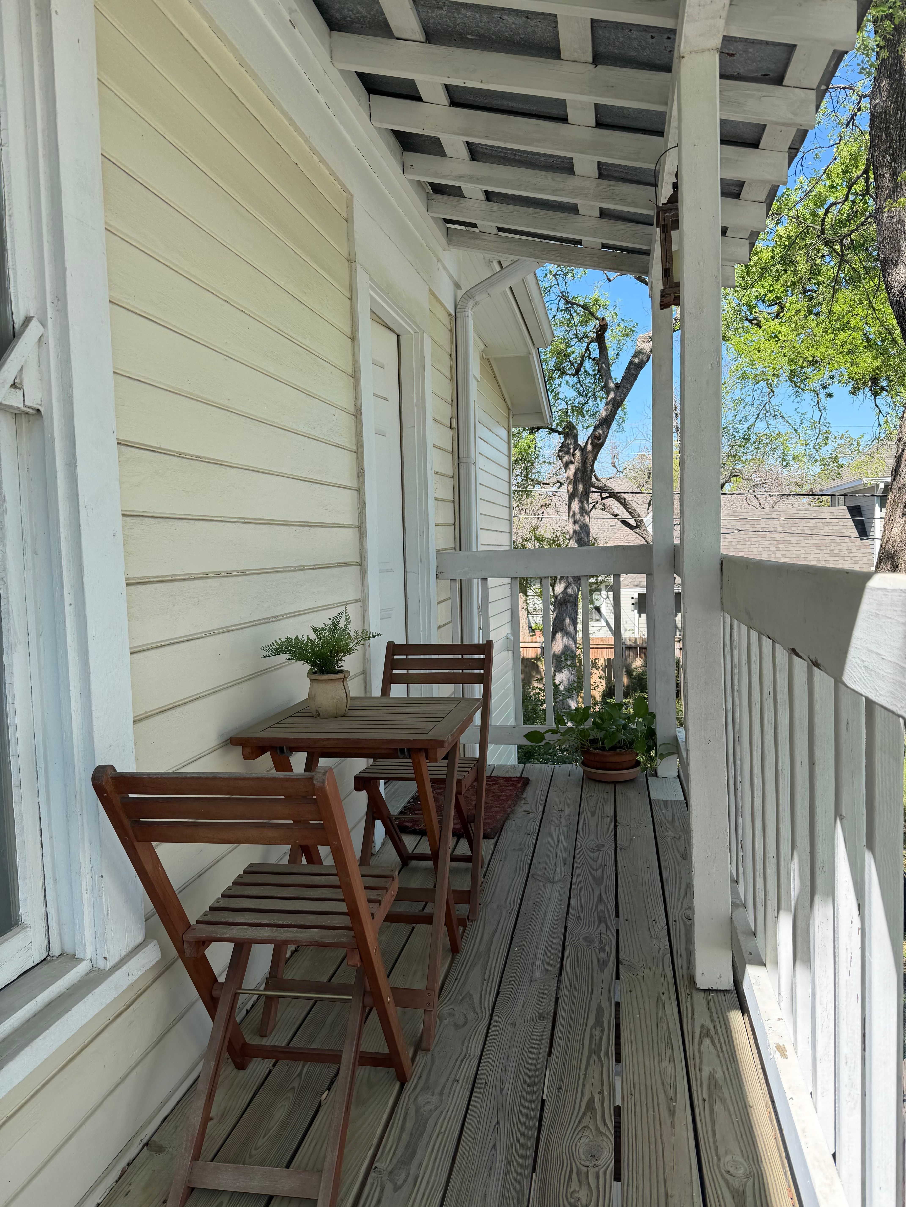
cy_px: 604
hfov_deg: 56.8
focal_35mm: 24
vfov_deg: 71.6
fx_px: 838
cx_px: 453
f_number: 1.78
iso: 100
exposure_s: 1/1437
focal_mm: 6.76
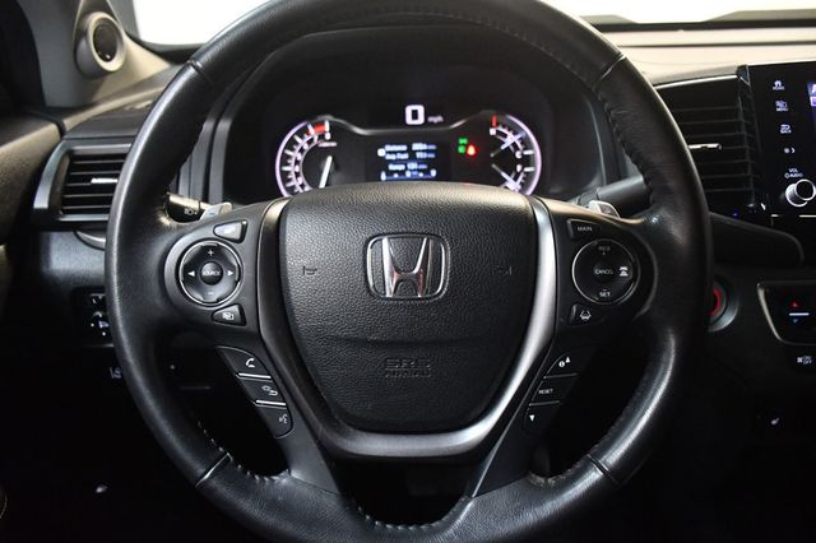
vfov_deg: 39.9
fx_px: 748
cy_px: 272
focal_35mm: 33
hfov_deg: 57.2
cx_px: 408
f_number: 3.5
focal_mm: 22
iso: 6400
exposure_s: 1/60
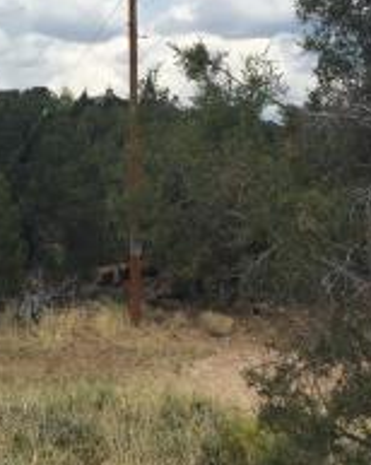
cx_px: -39
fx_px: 1292
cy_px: 202
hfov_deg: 15.9
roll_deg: -0.3
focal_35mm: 94
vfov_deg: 20.4
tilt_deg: +1.3
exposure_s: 1/2639
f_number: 2.2
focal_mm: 4.15
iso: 32
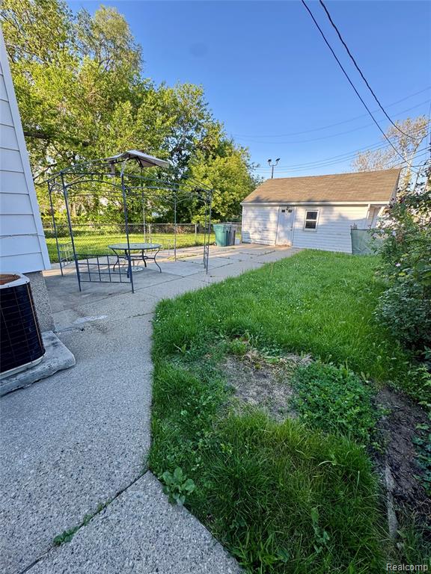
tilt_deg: -17.8
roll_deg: +0.2
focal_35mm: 14
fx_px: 232
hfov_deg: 85.7
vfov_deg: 102.1
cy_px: 287
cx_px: 216
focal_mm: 2.22
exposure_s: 1/241
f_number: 2.2
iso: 40
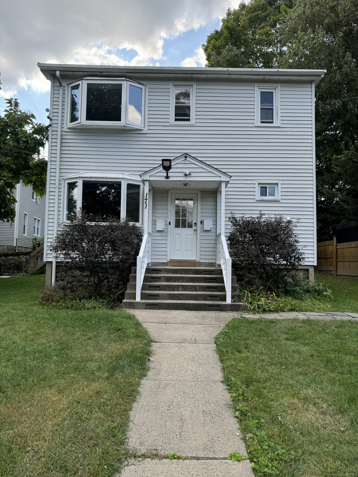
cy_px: 238
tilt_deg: +3.9
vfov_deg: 71.6
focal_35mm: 24
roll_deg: -0.7
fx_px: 331
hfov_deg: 56.8
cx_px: 179
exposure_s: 1/832
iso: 80
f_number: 1.78
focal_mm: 6.76
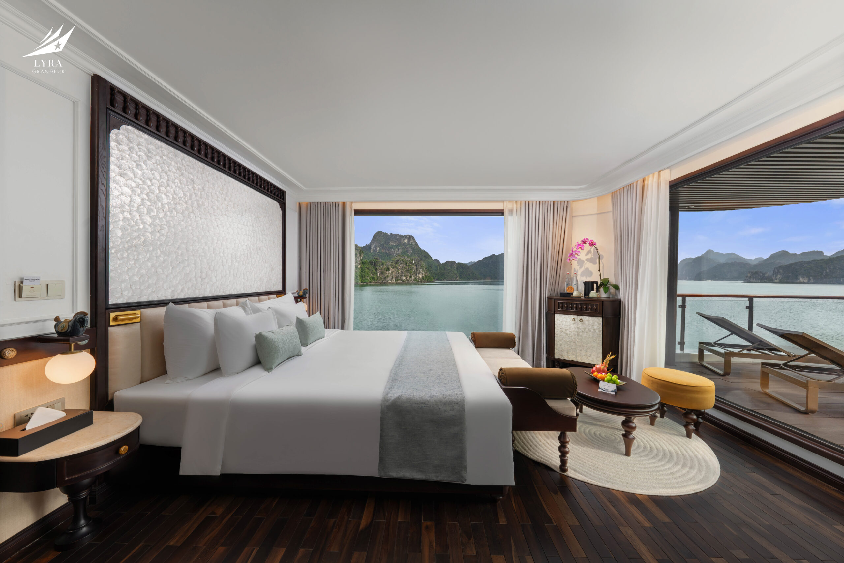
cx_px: 422
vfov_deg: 90.0
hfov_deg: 112.6
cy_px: 282
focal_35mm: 12
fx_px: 281
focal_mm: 12
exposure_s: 1/4
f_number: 11
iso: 160
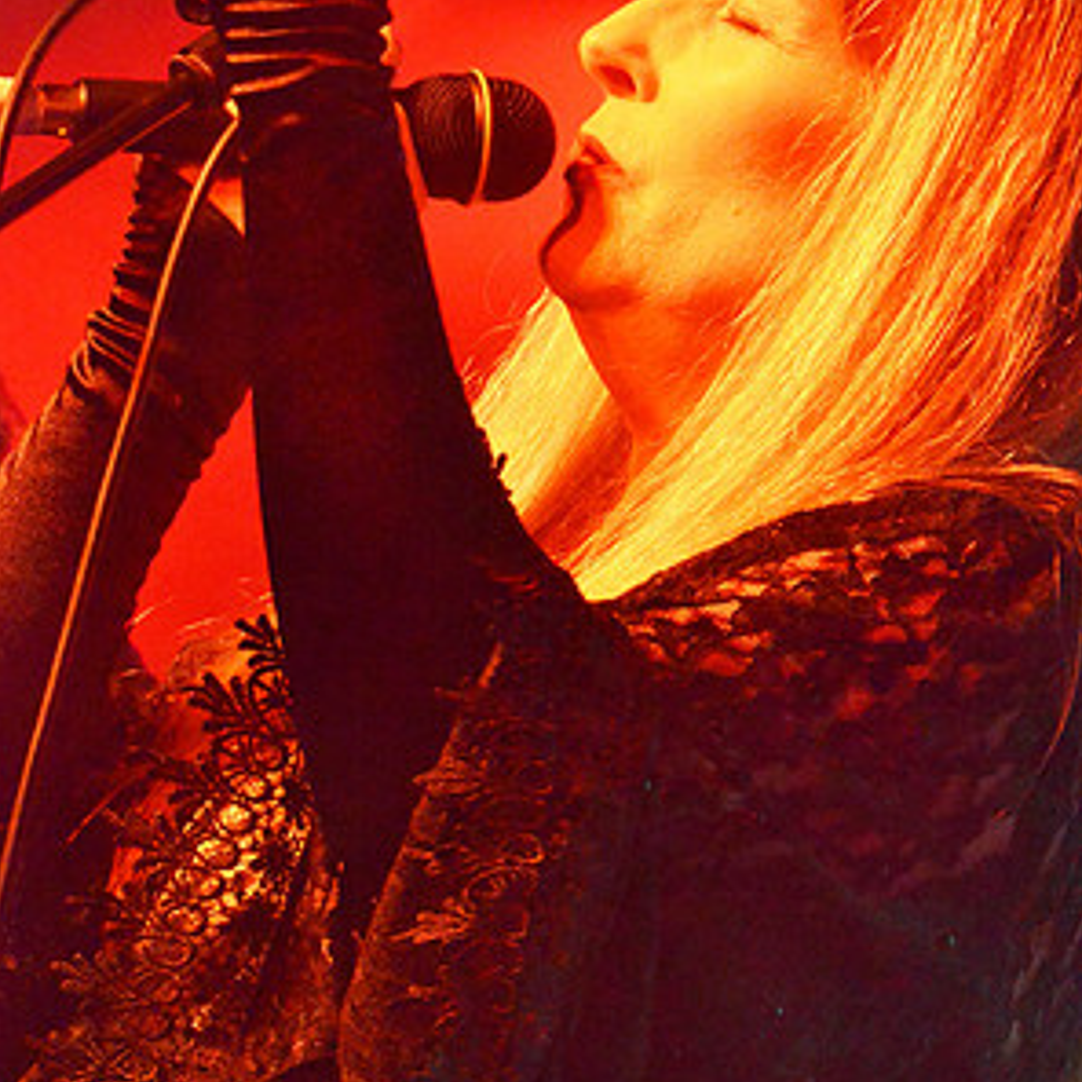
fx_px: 13686
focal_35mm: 387
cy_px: 311
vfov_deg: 4.5
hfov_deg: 4.5
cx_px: 541
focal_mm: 200
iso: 6400
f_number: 16
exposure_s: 1/100
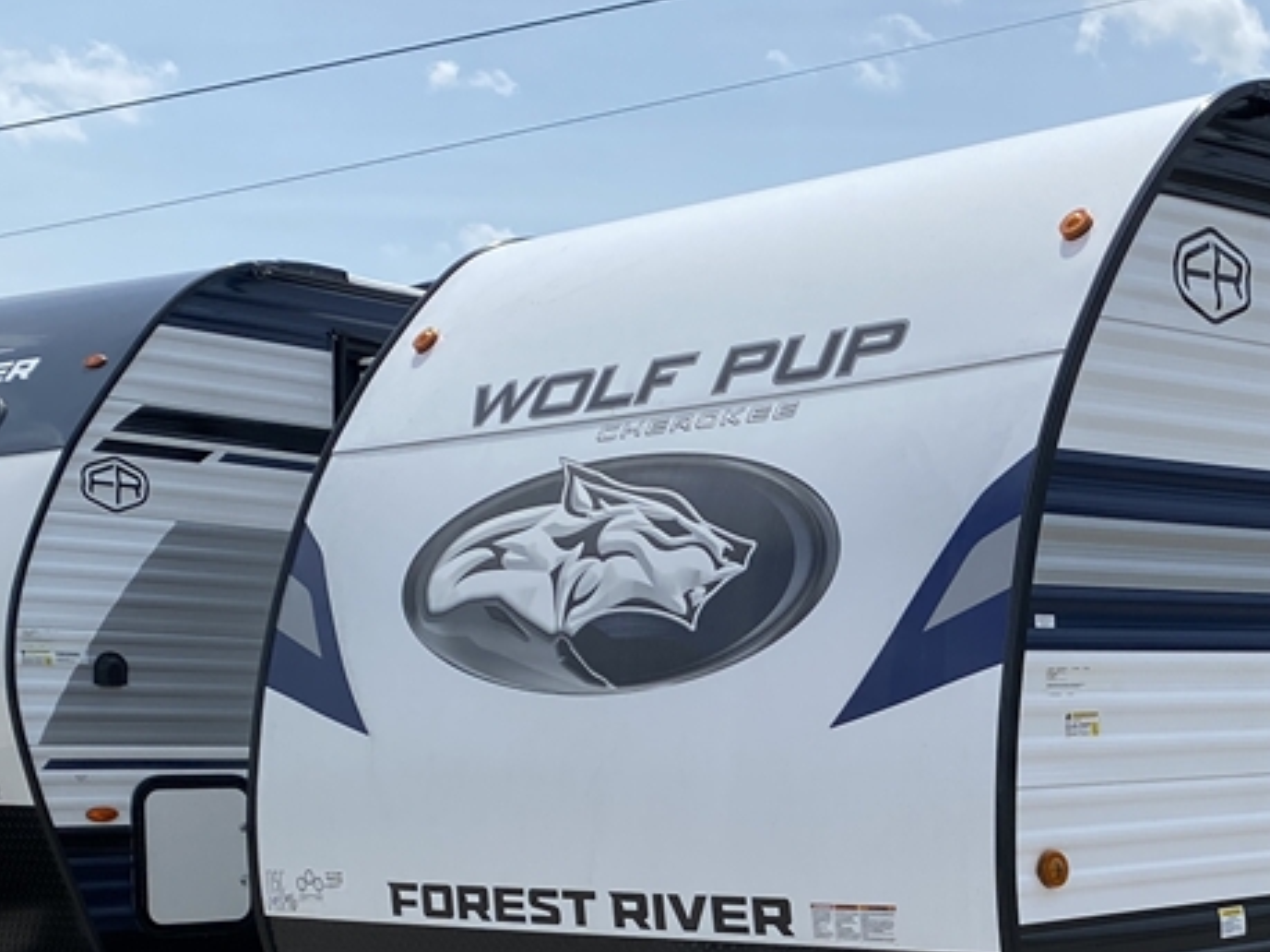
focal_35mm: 68
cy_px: 899
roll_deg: +1.2
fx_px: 2494
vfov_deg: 21.0
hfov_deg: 27.4
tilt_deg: -5.2
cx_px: 1184
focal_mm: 4.25
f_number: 1.8
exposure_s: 1/4808
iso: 32
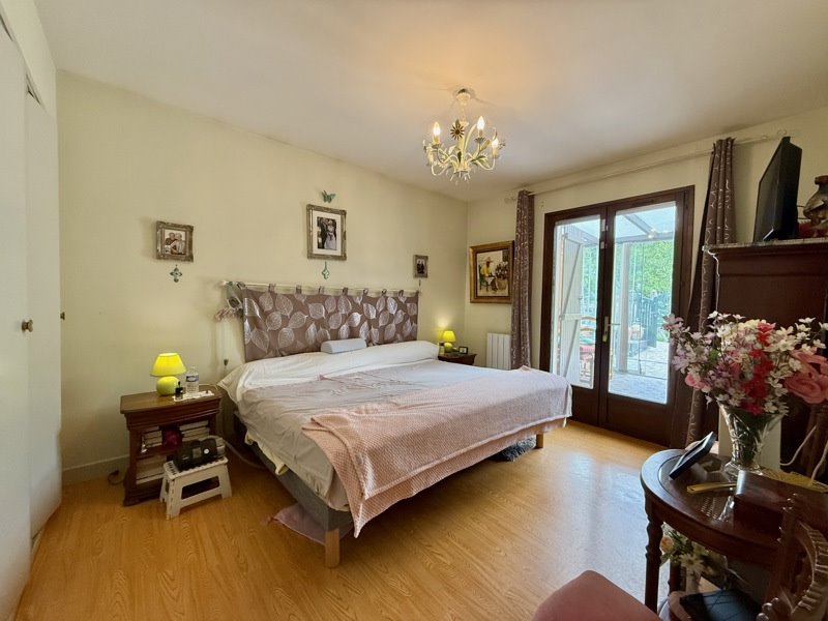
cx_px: 414
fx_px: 335
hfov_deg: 102.1
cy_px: 310
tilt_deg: -2.0
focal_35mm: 14
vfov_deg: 85.7
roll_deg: -1.5
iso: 320
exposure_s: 1/100
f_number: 2.2
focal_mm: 2.22
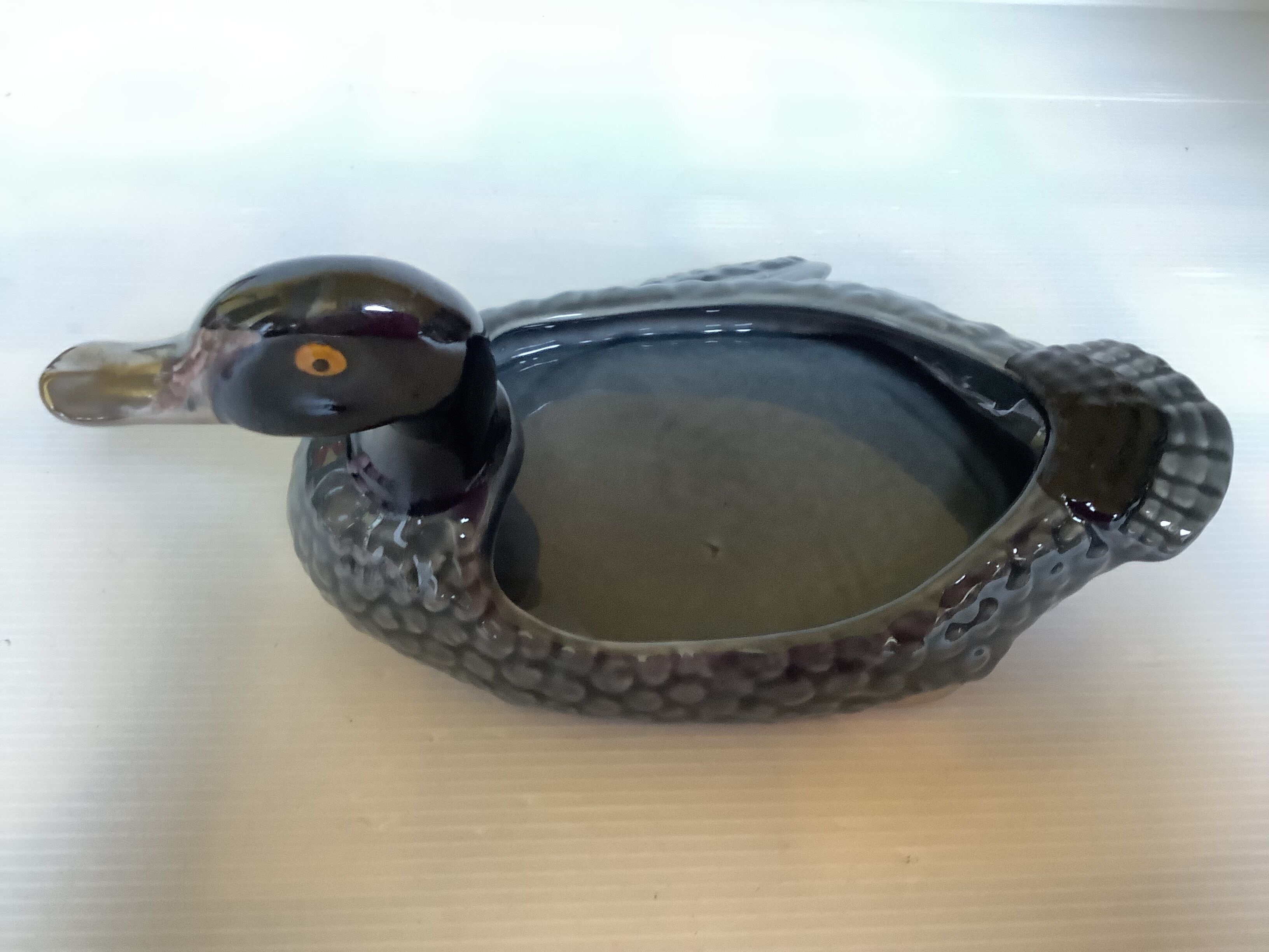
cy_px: 476
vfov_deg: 45.4
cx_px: 634
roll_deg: -4.1
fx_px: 1136
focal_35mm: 31
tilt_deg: -44.2
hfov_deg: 58.4
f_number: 2.4
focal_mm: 3.3
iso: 500
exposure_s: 1/25
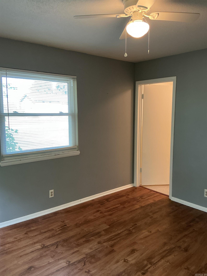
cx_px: 104
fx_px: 231
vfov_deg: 61.7
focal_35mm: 29
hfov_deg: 48.2
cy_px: 138
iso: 125
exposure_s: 1/60
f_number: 1.8
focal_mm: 3
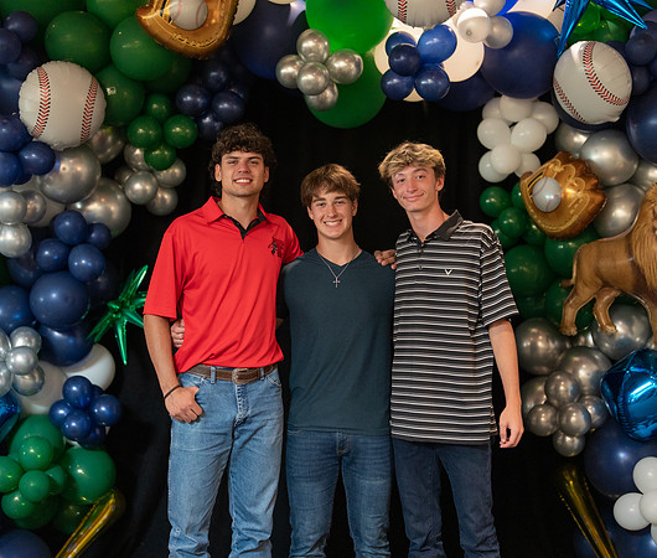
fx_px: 1165
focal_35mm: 58
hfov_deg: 31.5
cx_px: 330
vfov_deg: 26.9
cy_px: 279
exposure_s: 1/320
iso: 1600
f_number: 1.2
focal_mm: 50
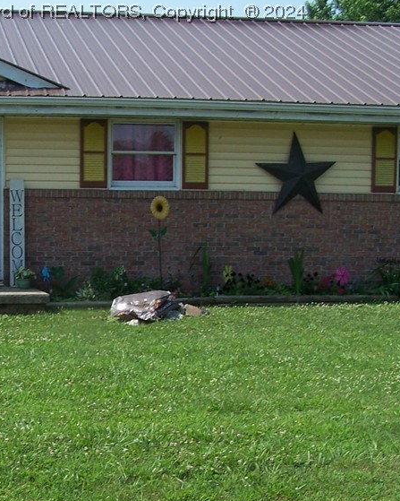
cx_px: 53
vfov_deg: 27.7
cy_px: 339
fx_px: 1007
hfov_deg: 22.0
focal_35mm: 68
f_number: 4
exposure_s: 1/500
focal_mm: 6.3
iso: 80
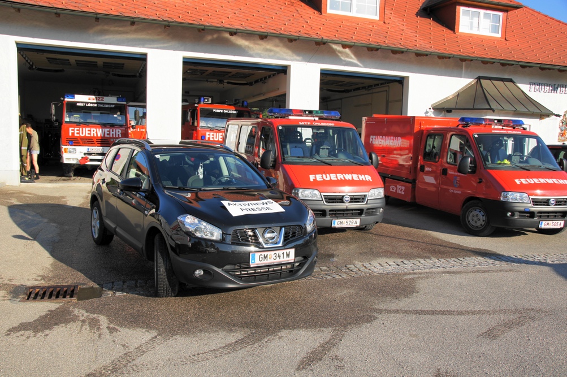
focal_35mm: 30
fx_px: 472
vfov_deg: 43.5
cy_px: 188
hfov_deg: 62.0
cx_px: 284
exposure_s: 1/250
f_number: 6.3
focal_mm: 20
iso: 100
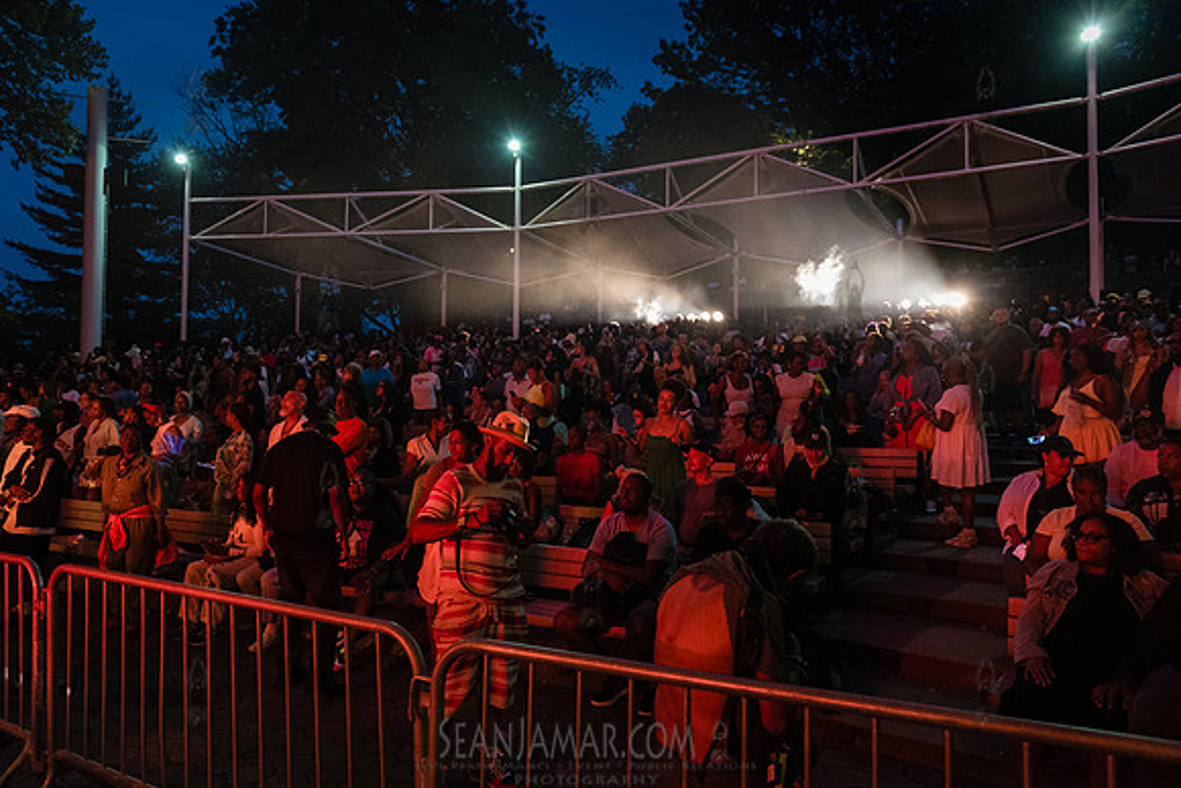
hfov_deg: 73.1
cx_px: 590
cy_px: 394
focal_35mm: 24
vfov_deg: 52.6
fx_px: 797
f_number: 3.2
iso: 5000
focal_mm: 24
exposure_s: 1/160
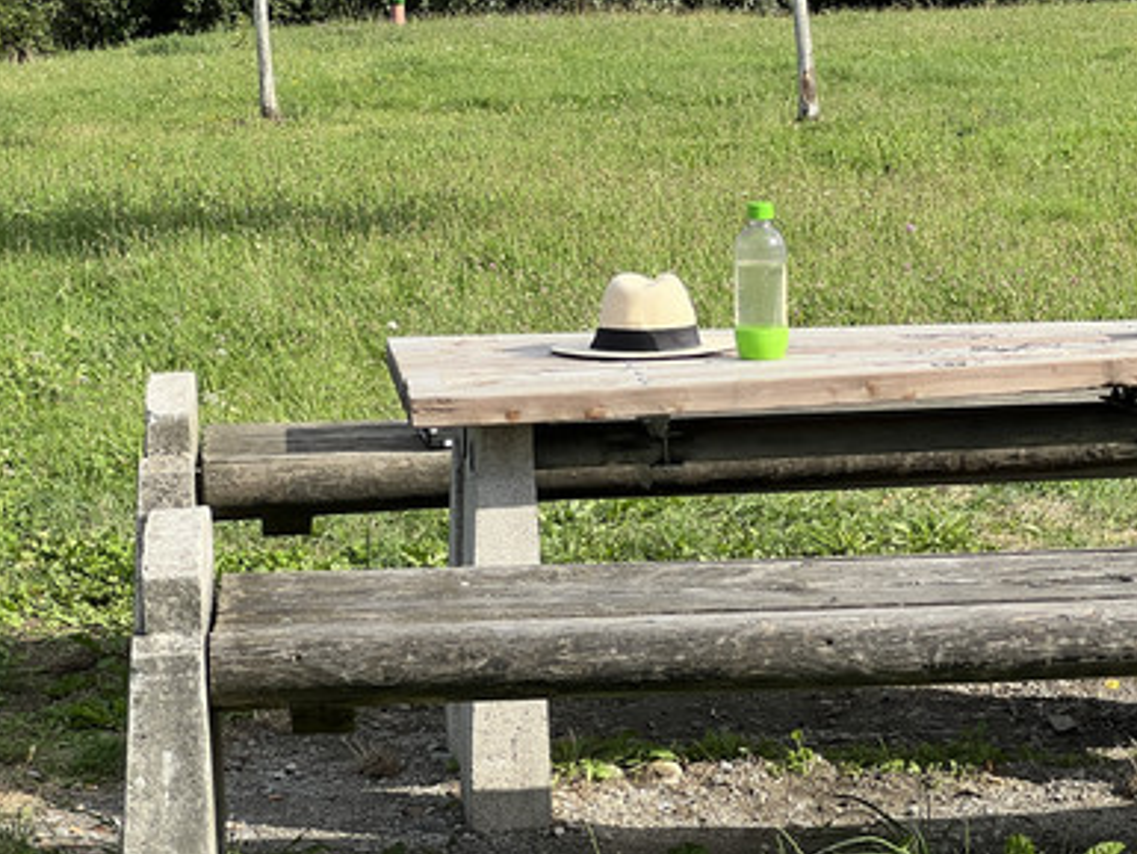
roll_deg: +0.7
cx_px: 930
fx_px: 4206
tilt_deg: -9.0
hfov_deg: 15.3
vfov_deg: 11.6
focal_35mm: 128
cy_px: 499
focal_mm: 9
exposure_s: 1/585
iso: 32
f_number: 2.8
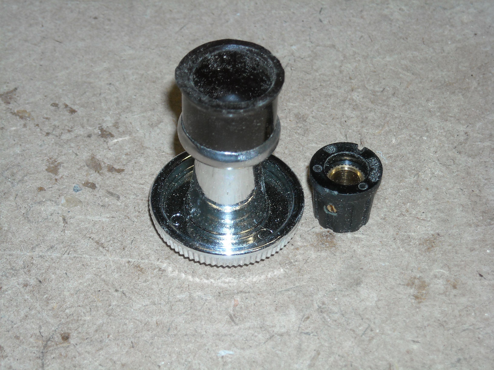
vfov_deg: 14.1
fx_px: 1498
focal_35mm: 105
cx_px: 247
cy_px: 185
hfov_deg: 18.7
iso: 200
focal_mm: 17.1
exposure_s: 1/125
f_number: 4.7
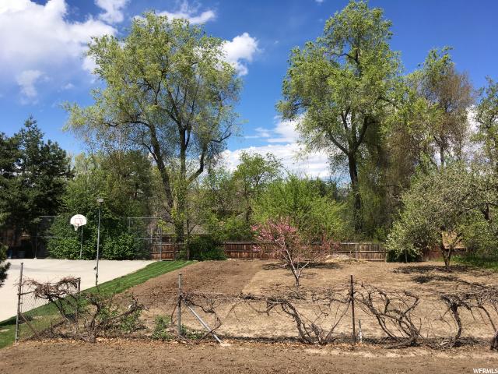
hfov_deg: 61.7
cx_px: 249
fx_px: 417
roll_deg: -2.0
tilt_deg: +3.8
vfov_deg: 48.2
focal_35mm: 29
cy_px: 187
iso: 25
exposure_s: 1/1603
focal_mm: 4.15
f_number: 2.2
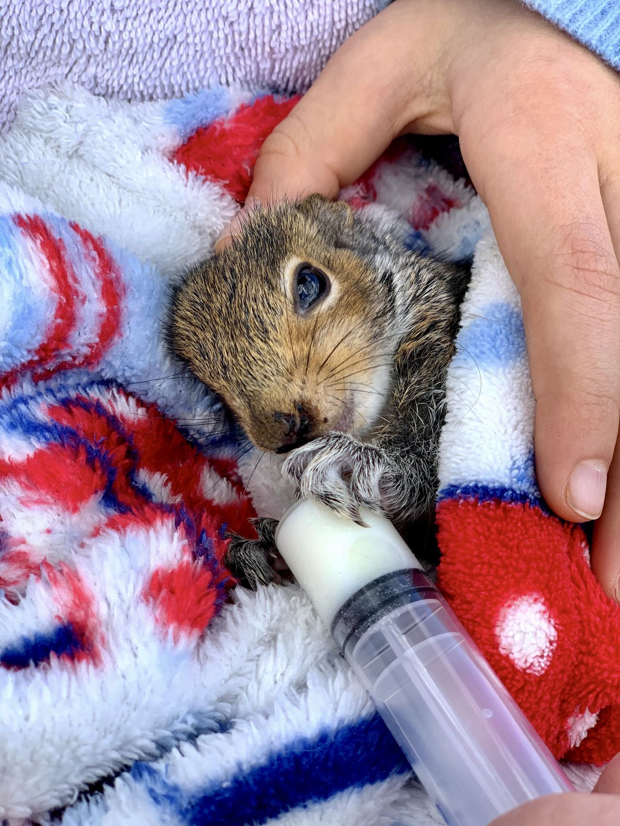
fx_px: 1242
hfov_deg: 28.0
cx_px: 310
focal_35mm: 52
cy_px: 413
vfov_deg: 36.8
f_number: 2.4
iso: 16
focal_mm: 6
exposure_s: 1/282
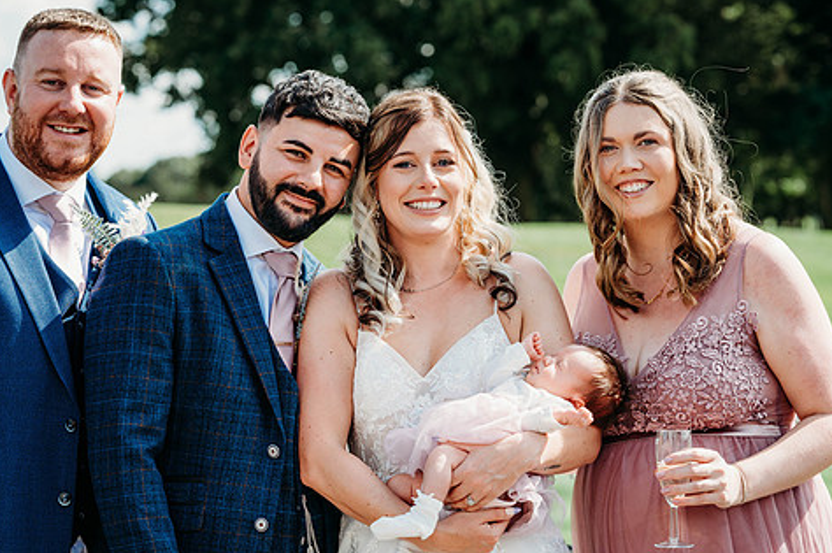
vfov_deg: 13.1
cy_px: 334
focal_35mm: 104
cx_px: 370
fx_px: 2401
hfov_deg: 19.7
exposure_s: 1/500
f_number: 4
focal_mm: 85
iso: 100
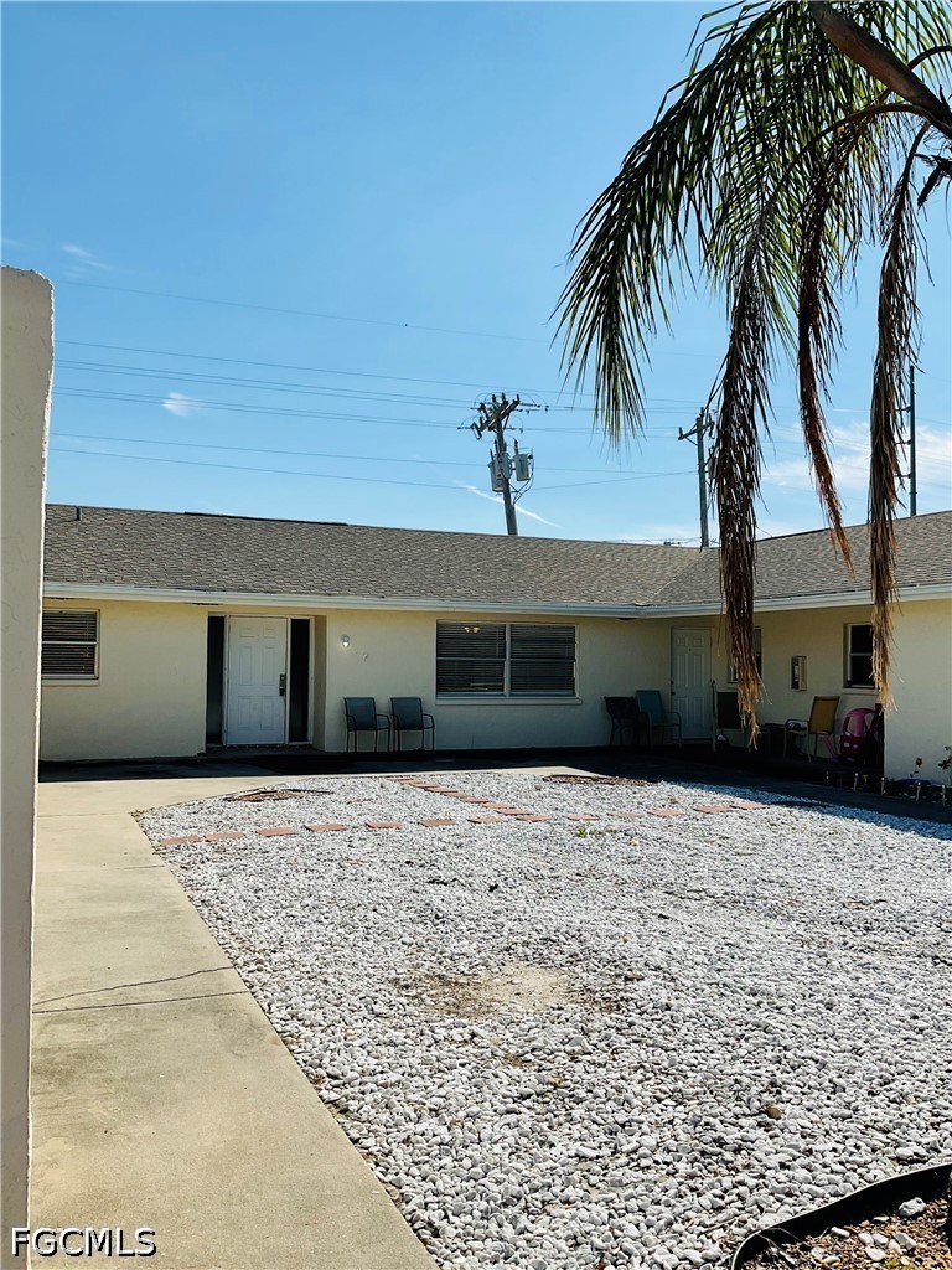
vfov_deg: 61.7
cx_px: 476
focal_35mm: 29
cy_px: 635
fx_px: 1063
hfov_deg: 48.2
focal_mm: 3
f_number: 1.8
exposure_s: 1/3534
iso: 16
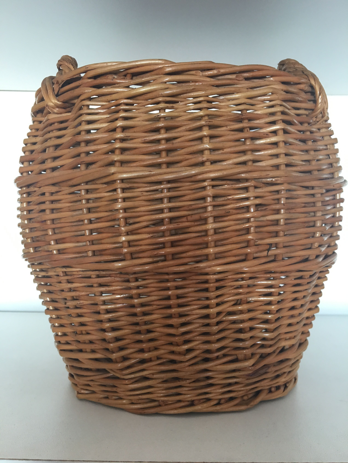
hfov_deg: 48.2
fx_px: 389
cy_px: 232
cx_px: 174
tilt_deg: -2.3
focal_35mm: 29
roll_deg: -0.1
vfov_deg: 61.7
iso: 125
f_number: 2.2
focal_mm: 4.15
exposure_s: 1/33
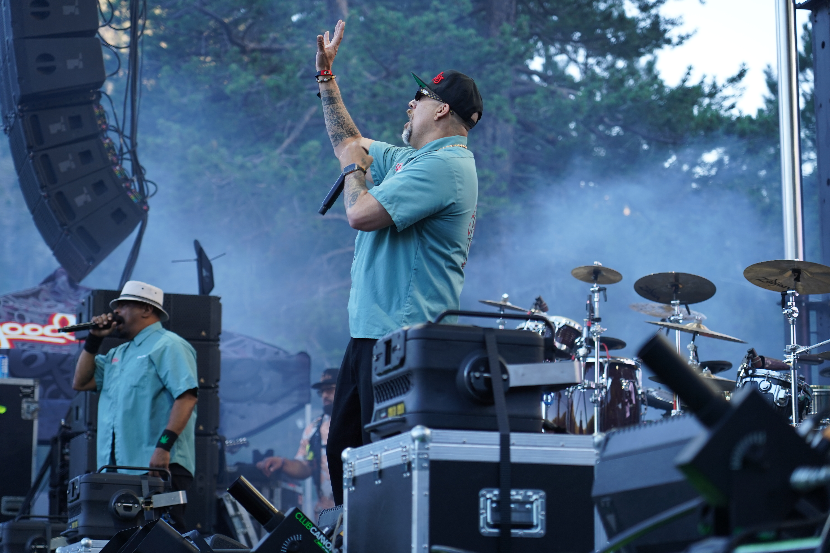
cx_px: 415
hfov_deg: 19.5
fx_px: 2421
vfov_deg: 13.0
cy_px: 276
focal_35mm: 105
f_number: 4
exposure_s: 1/160
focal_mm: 105
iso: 320
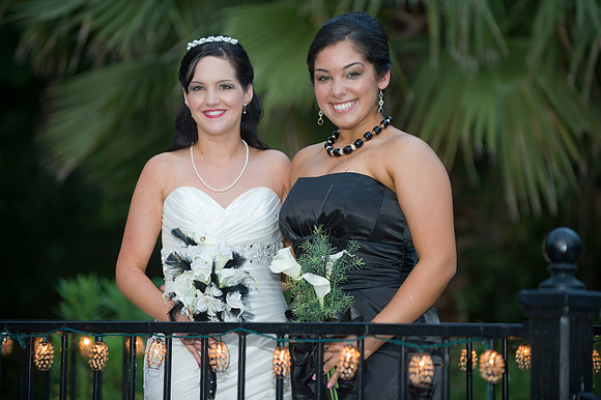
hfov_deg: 14.7
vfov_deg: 9.8
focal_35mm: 140
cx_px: 300
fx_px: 2336
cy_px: 200
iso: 1250
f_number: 2.8
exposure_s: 1/160
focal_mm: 140
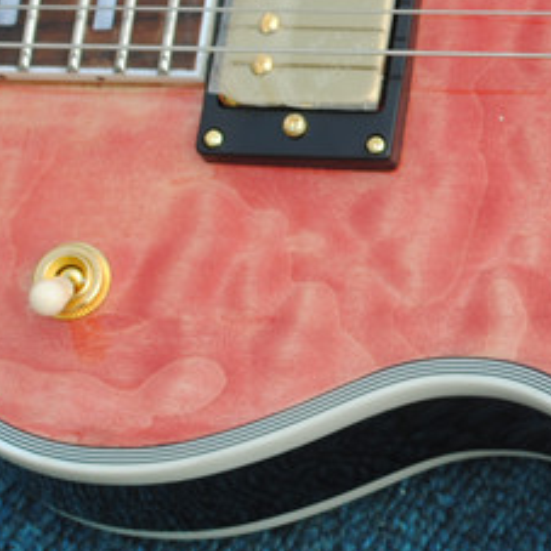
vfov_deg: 7.8
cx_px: 886
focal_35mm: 225
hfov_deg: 7.6
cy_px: 79
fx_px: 4052
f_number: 8
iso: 100
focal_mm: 40
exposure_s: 1/250
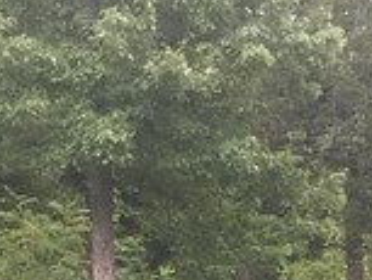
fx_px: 2086
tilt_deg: -13.9
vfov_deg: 6.7
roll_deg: -4.3
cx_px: 29
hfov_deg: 10.1
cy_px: 920
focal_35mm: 194
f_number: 2.2
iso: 32
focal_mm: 4.15
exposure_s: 1/194
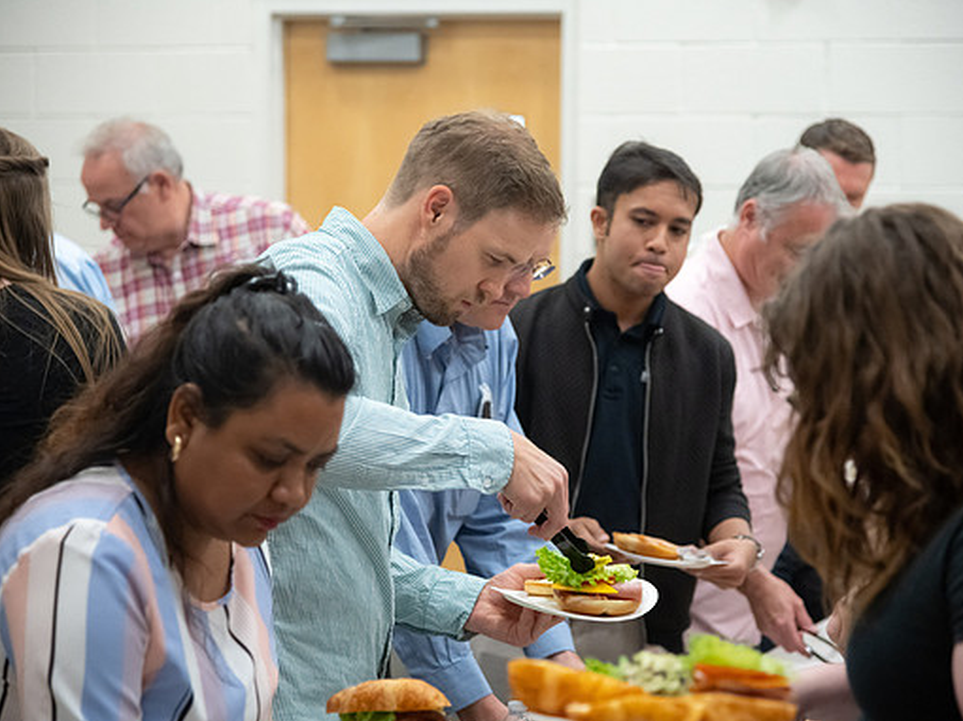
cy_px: 360
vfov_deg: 14.2
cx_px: 512
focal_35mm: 104
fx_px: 2892
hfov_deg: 18.9
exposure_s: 1/250
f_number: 4
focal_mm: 95
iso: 2500
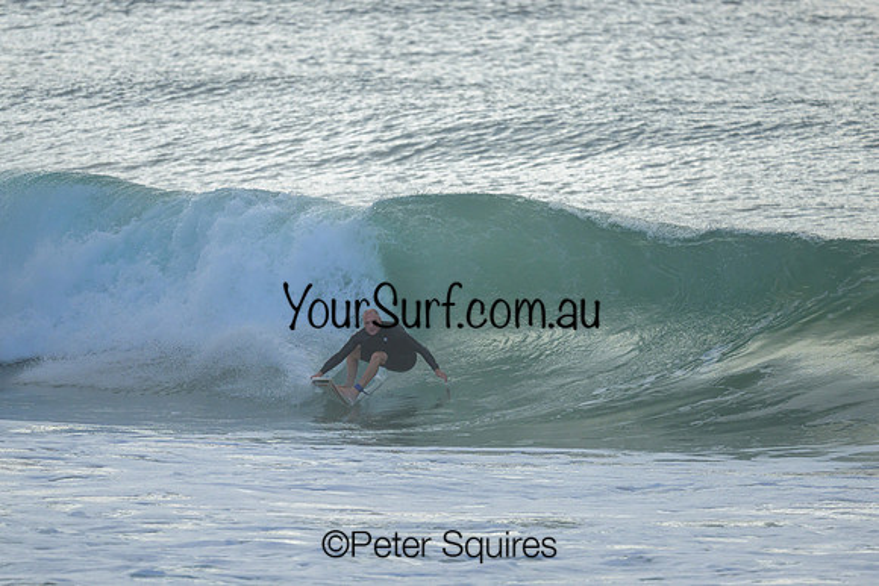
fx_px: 19537
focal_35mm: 800
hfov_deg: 2.6
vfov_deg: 1.7
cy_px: 293
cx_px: 440
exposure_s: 1/2500
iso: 800
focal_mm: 800
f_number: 6.3
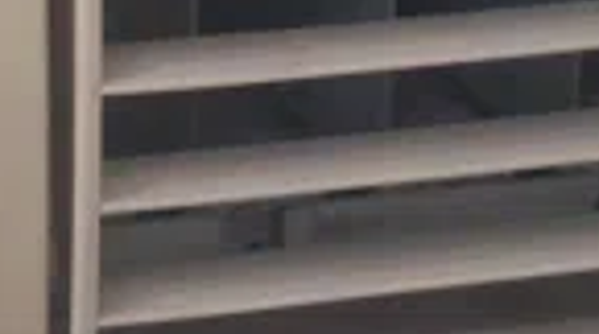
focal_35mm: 130
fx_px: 2061
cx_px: -227
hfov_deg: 15.6
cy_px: -548
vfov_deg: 8.3
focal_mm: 4
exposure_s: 1/33
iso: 640
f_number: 1.8
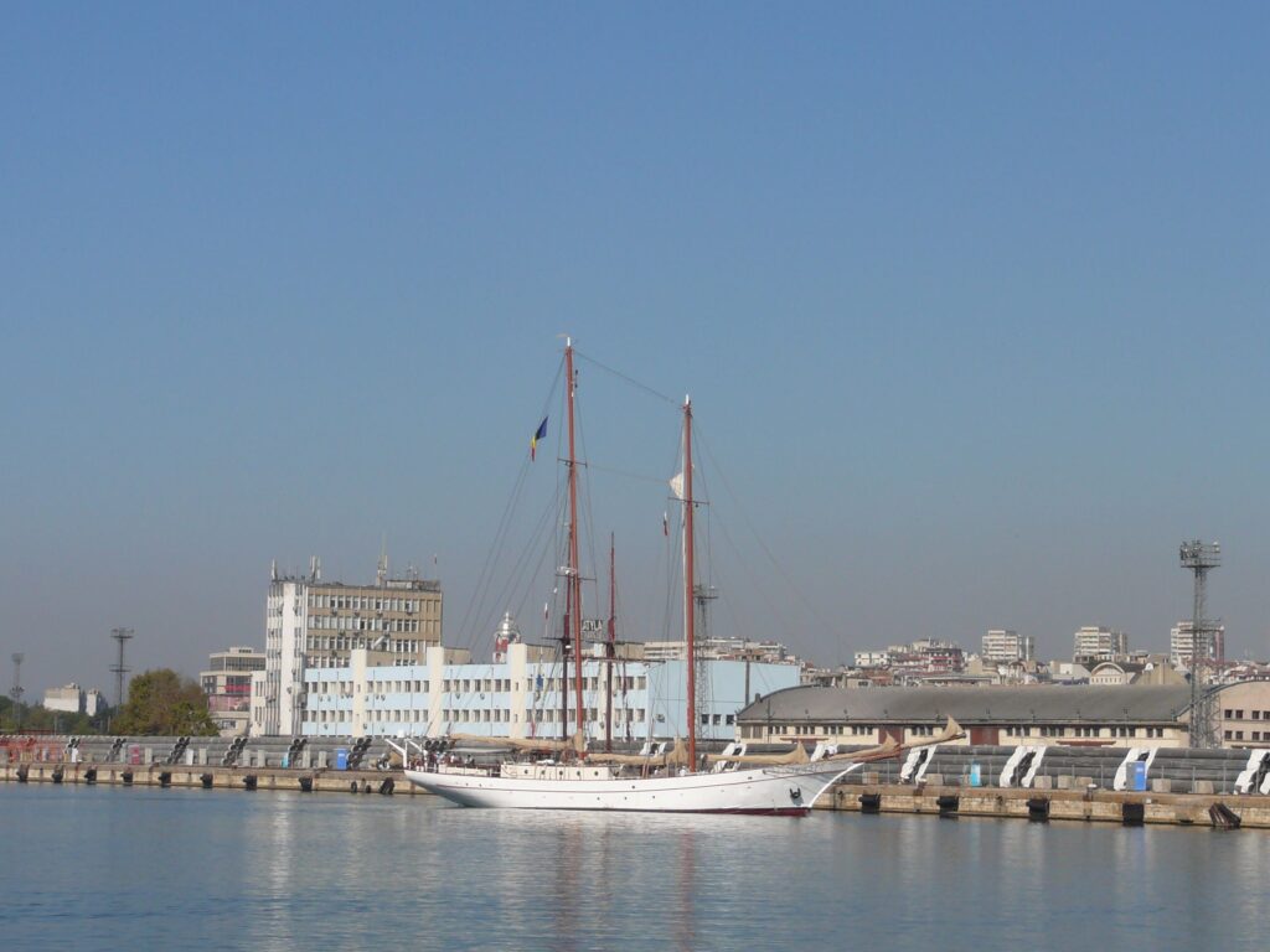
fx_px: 3485
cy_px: 476
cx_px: 635
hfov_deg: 20.7
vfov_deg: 15.6
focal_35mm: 95
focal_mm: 14.1
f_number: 6.3
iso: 80
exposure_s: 1/500
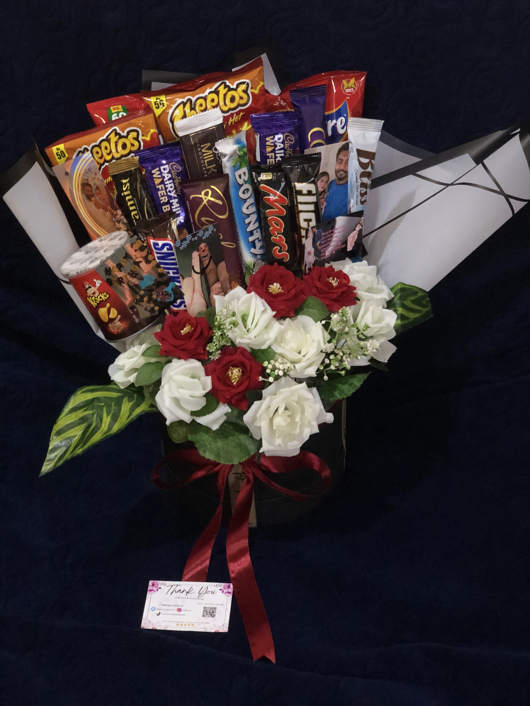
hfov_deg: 28.0
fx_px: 1062
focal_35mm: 52
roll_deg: +2.9
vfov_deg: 36.8
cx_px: 265
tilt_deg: -40.0
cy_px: 353
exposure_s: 1/11
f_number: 2.4
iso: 160
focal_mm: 6
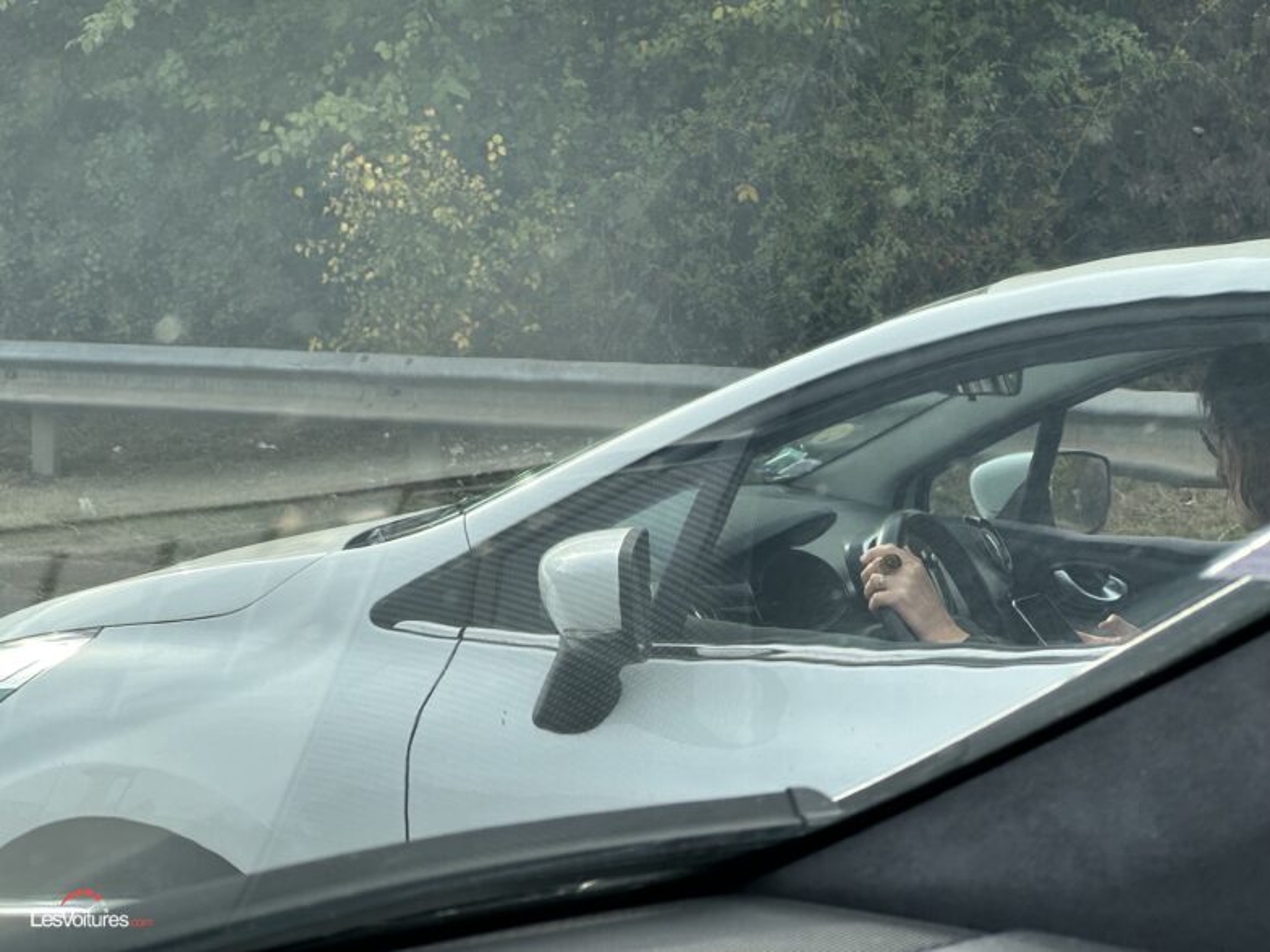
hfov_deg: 25.3
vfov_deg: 19.1
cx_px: 635
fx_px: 2825
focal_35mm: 77
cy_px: 476
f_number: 2.8
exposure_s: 1/156
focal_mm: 9
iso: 32
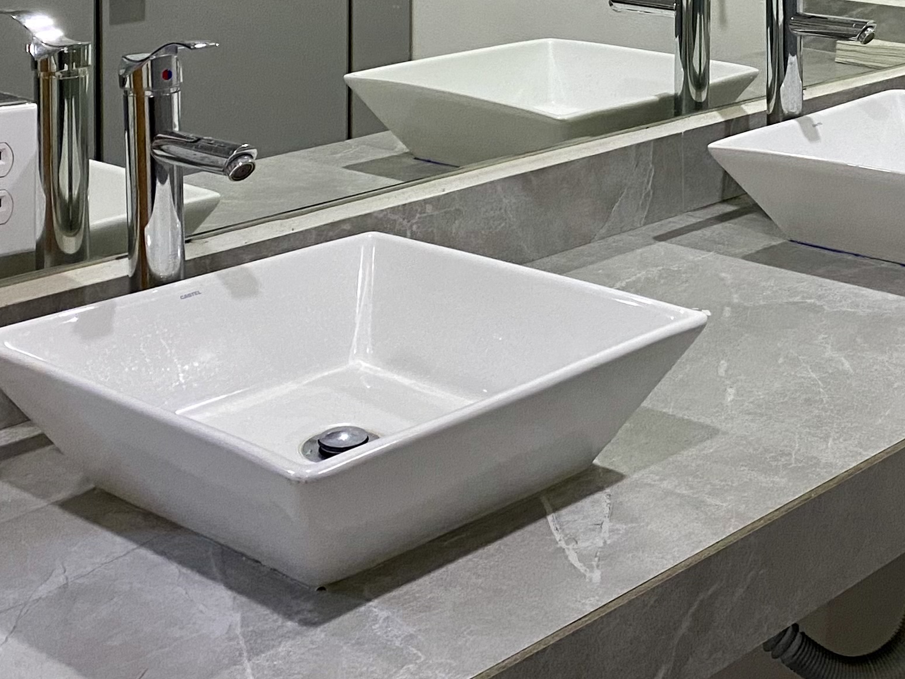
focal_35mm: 68
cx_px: 684
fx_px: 1778
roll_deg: -0.3
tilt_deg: -4.9
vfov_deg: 20.5
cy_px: -84
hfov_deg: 28.1
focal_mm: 4.25
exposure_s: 1/60
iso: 250
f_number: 1.8
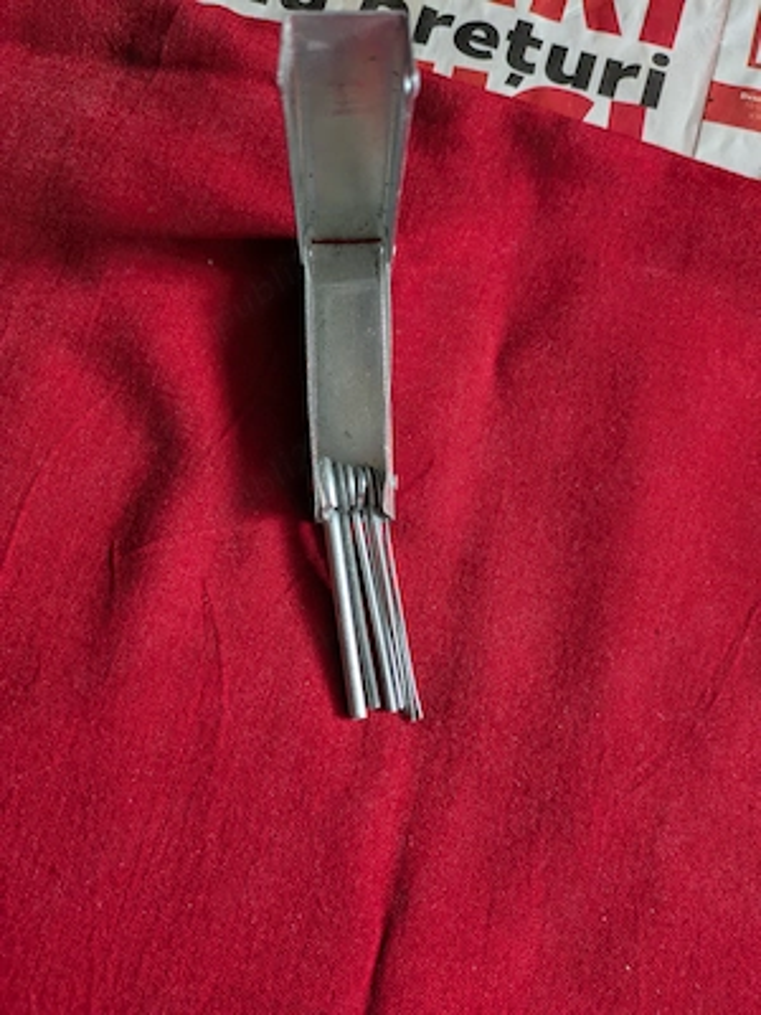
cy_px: 508
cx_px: 380
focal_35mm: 25
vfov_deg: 69.4
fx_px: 733
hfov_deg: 54.9
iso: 260
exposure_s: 1/50
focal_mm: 5.43
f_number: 1.89
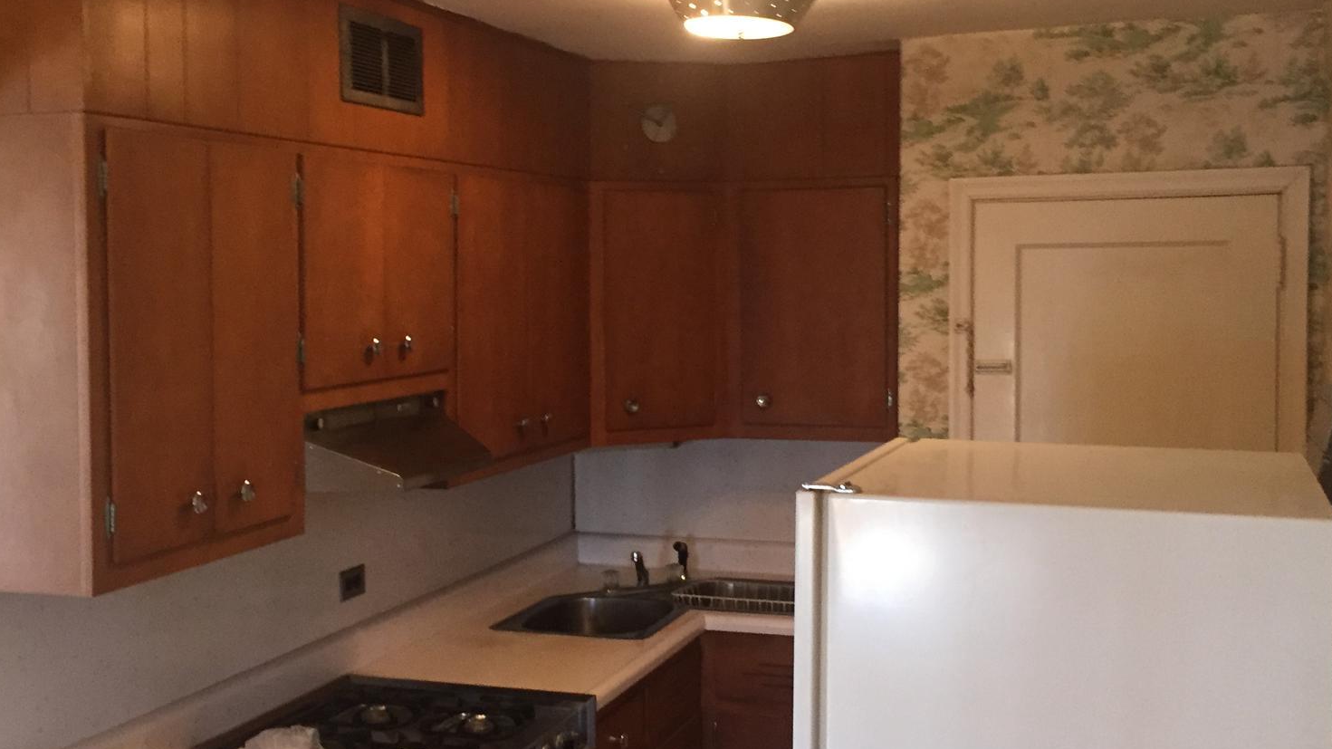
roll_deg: +1.2
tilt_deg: -1.1
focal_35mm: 44
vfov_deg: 27.1
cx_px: 628
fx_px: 1554
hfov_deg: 46.4
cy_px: 341
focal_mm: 4.15
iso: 200
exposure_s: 1/30
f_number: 2.2
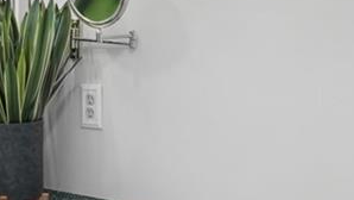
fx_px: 524
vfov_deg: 21.5
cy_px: 65
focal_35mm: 56
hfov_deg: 37.3
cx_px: 152
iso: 400
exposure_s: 2.5
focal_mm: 15.5
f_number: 8
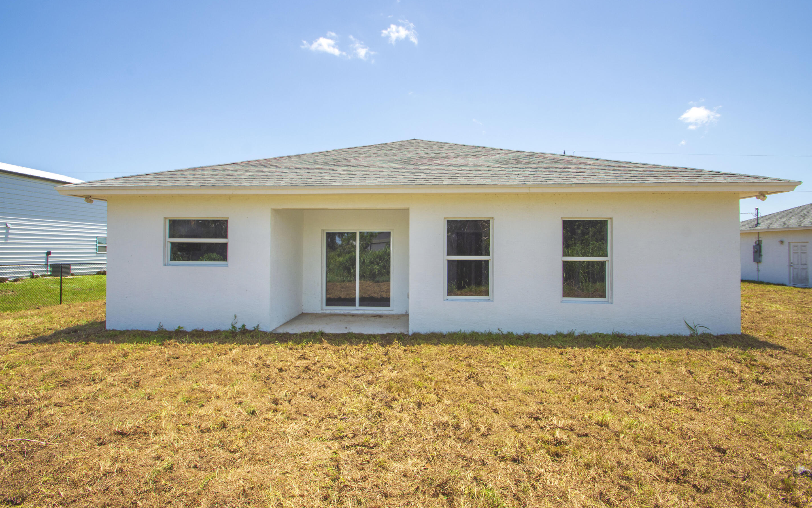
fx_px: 354
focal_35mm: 16
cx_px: 413
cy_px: 239
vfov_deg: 71.2
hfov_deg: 97.8
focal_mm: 10
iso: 100
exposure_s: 1/250
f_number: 8
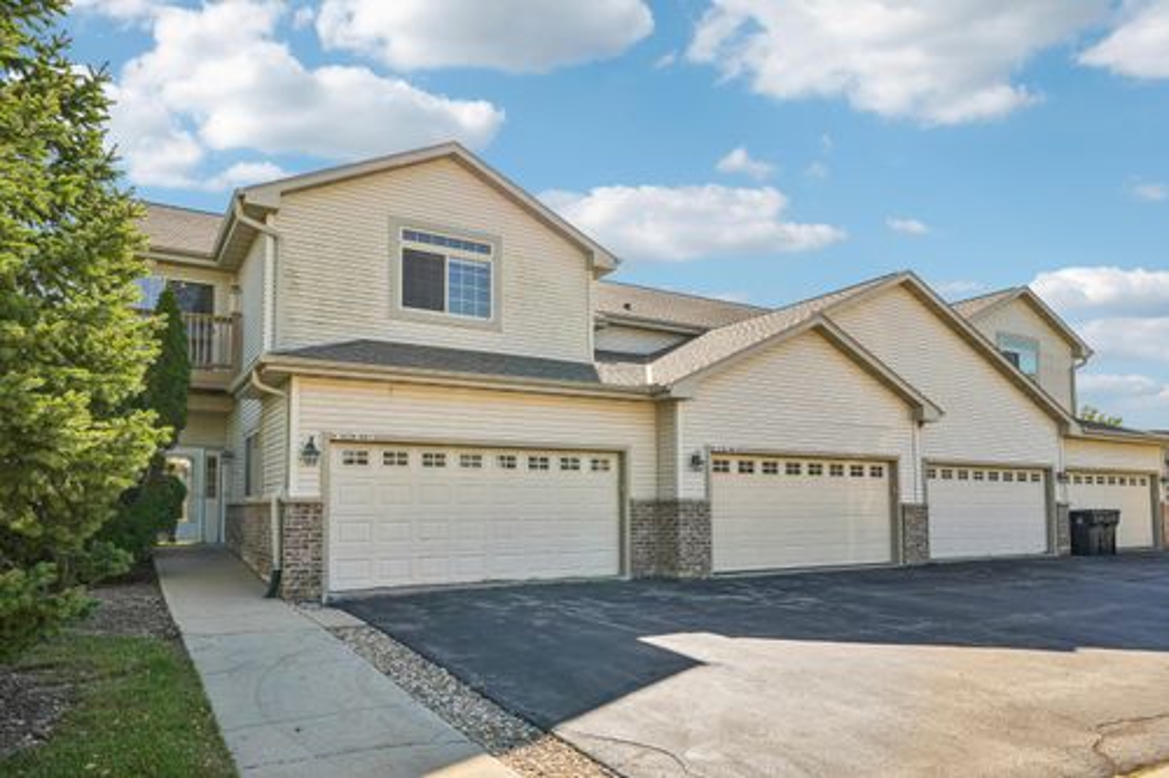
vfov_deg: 55.1
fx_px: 747
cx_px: 584
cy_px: 389
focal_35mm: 23
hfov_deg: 76.1
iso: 100
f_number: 8
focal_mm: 23
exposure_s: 1/125
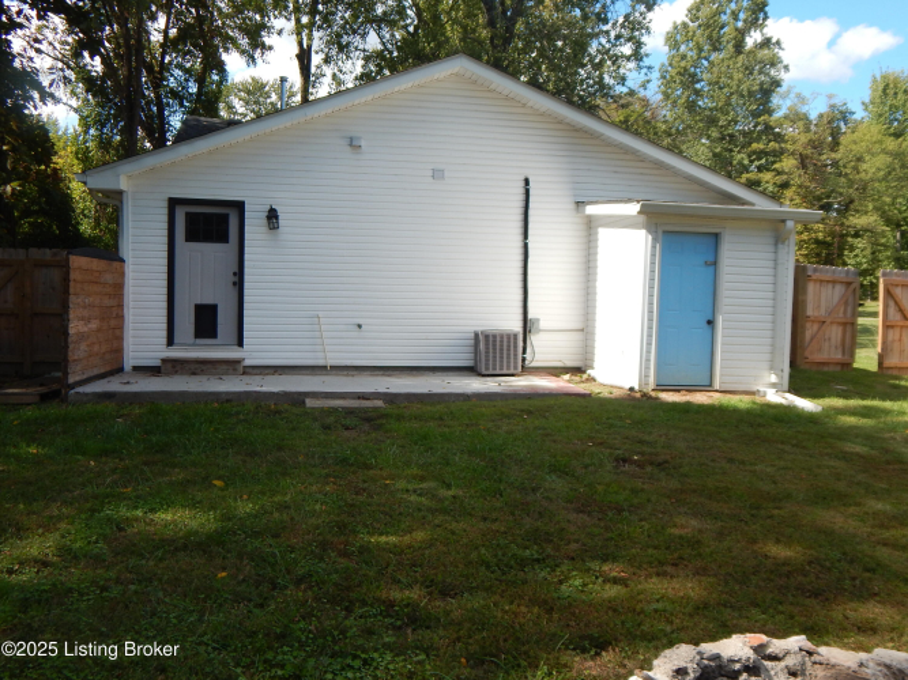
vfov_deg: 45.4
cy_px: 340
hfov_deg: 58.4
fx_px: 813
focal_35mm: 31
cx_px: 454
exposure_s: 1/800
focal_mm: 5.6
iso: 125
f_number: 3.2
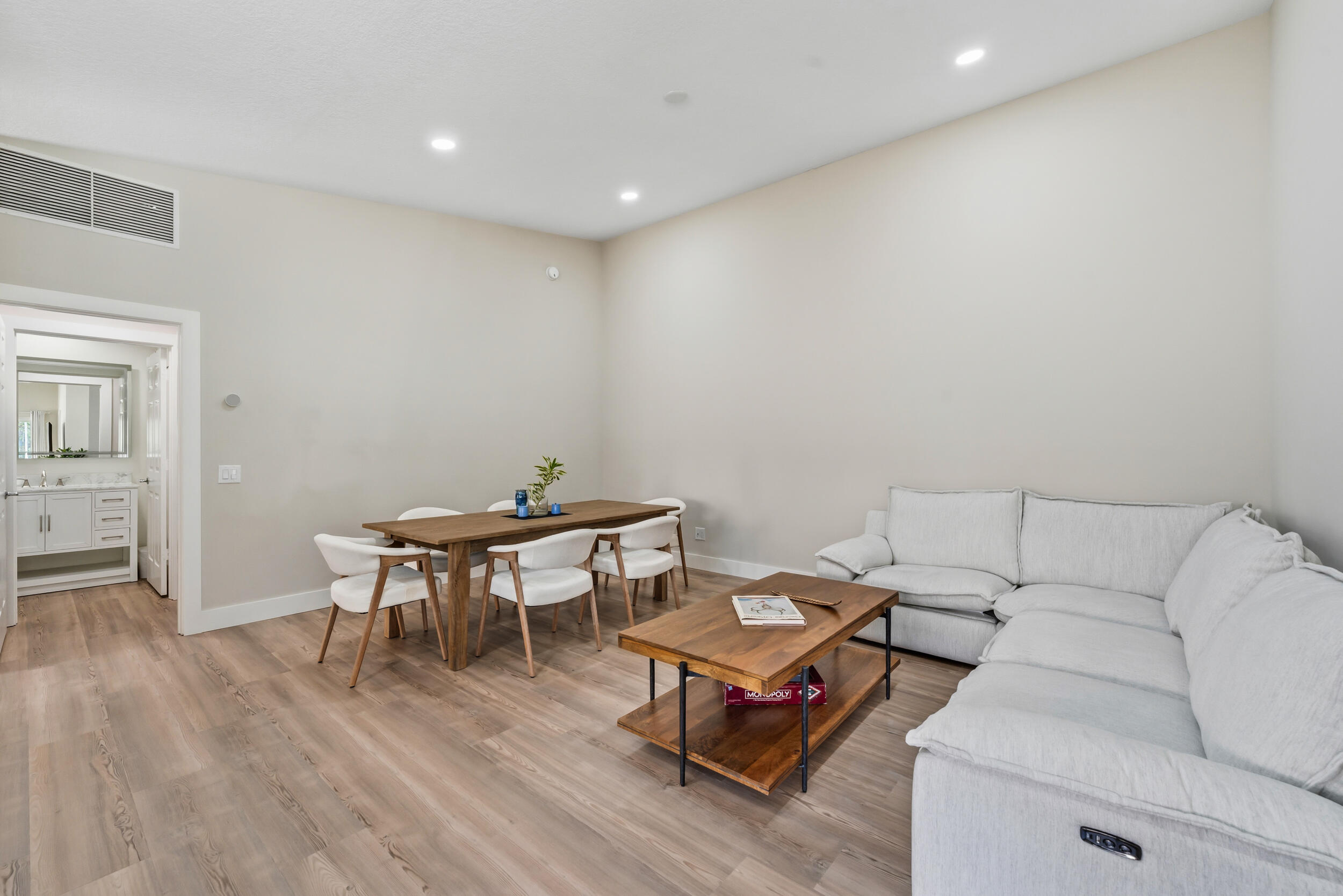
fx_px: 522
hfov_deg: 104.3
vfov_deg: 81.2
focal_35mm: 14
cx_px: 672
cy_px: 448
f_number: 9
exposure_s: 1/5
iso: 250
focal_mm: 14
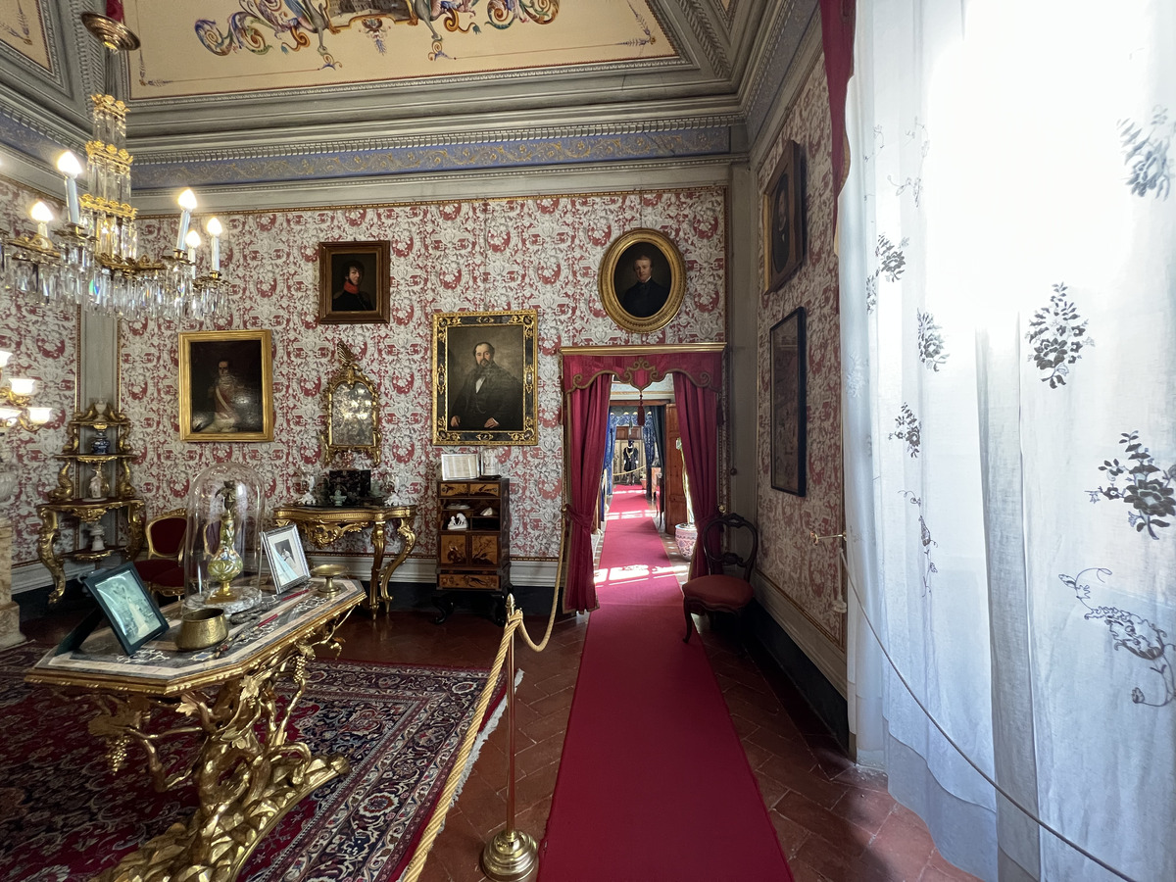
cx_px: 588
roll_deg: +0.6
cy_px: 441
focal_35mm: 13
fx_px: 442
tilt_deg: +2.1
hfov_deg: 106.2
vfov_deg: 89.9
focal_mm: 1.57
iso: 320
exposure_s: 1/50
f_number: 1.8
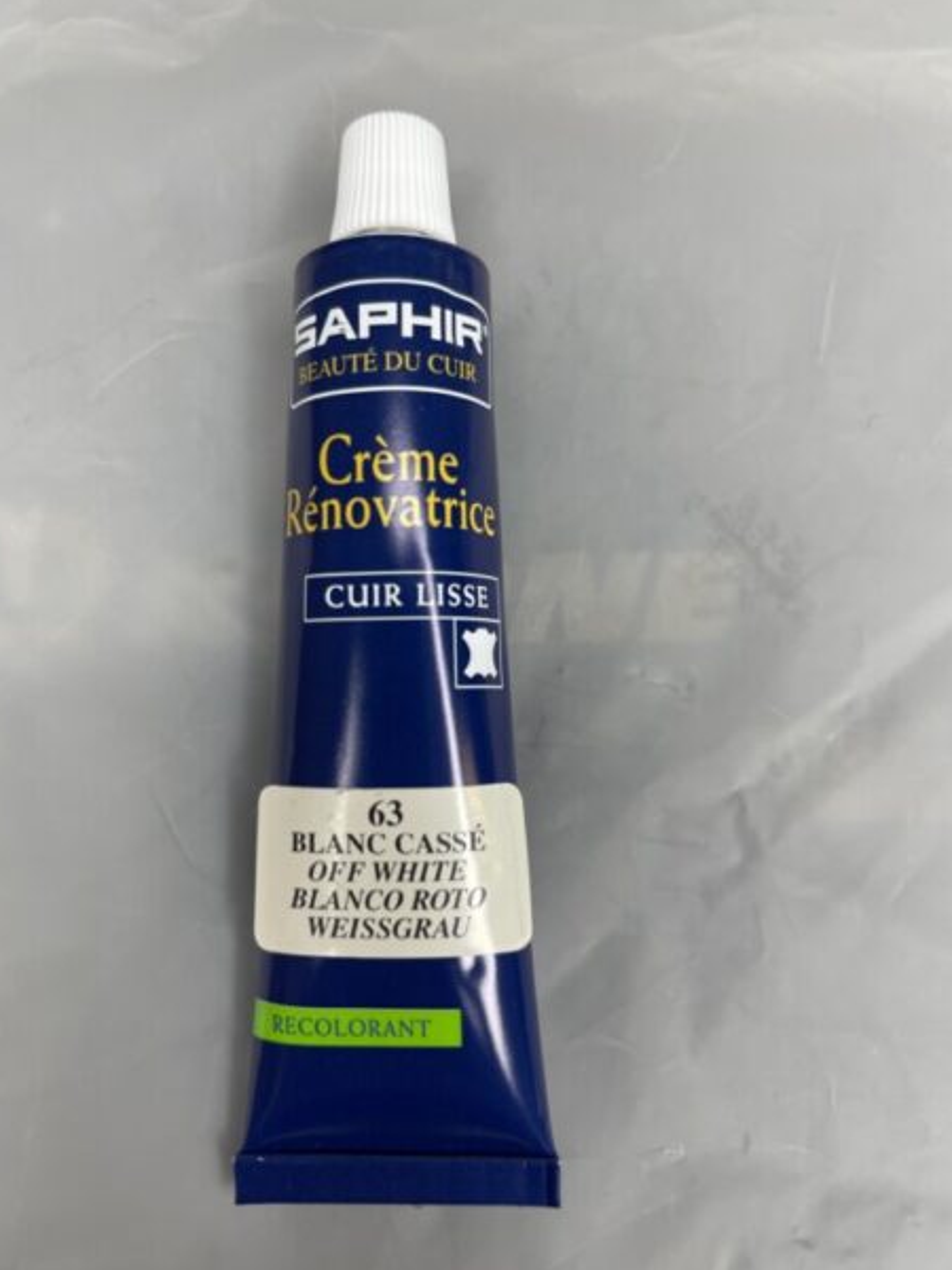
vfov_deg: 67.3
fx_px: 953
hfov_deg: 53.1
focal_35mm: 26
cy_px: 648
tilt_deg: -84.4
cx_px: 472
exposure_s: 1/100
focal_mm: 5.1
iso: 40
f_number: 1.6
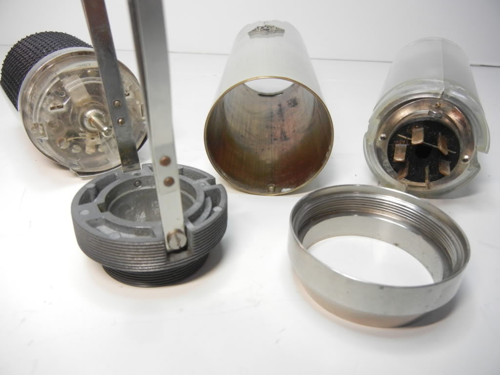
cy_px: 188
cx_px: 250
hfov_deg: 60.0
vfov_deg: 46.8
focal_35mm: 30
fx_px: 433
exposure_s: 1/144
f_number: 3.5
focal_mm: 5.4
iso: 640
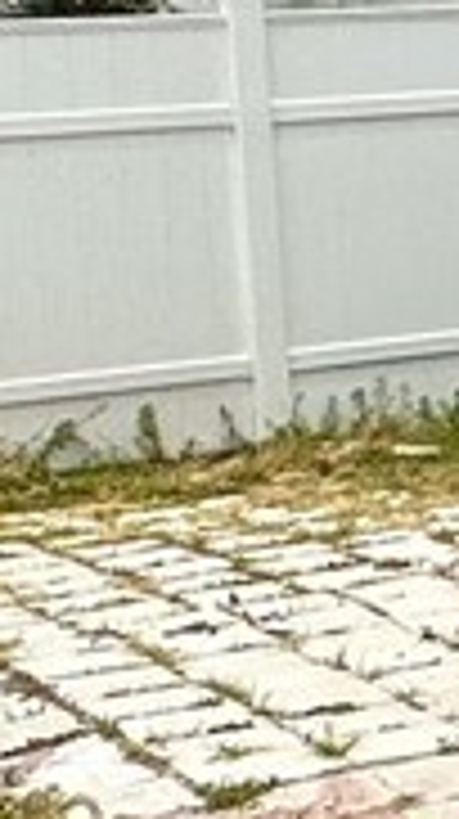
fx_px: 2907
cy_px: 252
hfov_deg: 7.5
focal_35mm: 134
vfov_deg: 16.0
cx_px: 1539
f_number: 2.2
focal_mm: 2.22
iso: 40
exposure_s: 1/3040
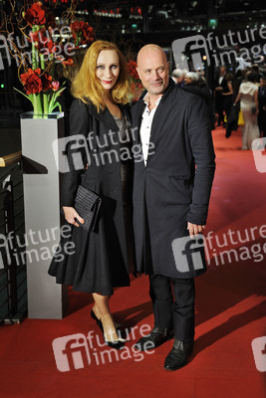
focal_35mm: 50
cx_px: 133
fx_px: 554
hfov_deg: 27.0
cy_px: 199
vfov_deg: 39.6
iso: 800
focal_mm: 50
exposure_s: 1/125
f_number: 3.5
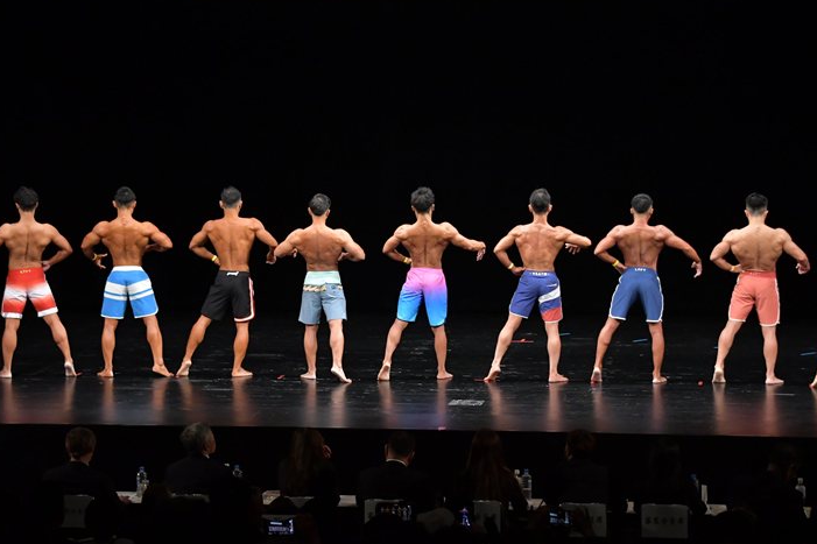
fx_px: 2632
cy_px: 247
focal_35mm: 116
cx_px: 383
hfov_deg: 17.6
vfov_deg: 11.8
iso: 3200
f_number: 5.6
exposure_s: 1/400
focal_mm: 70
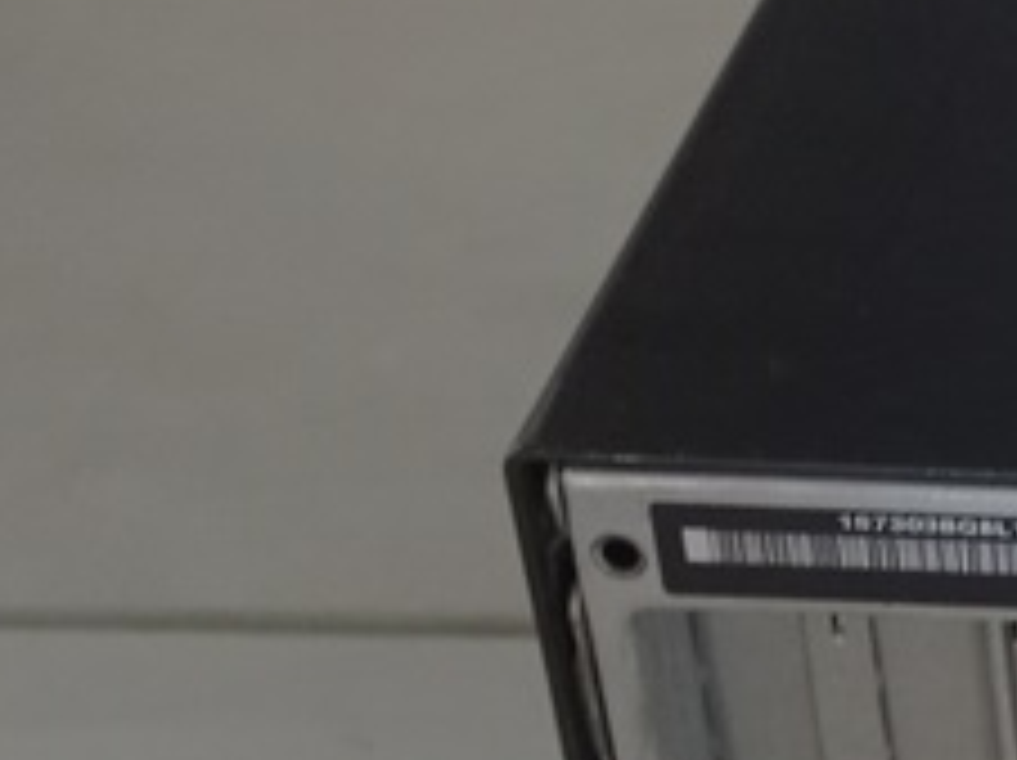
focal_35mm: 127
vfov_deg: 11.5
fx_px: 3727
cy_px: 827
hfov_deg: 14.0
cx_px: 1778
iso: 537
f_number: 1.79
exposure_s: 1/24
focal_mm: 4.7
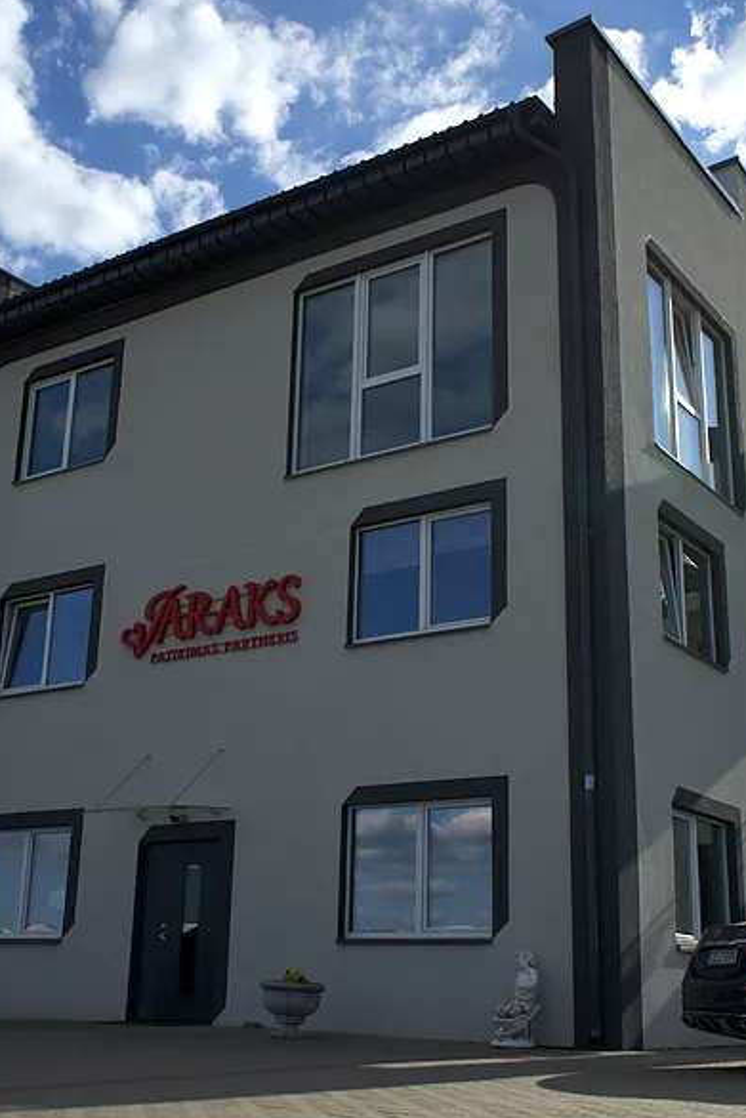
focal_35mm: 43
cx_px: 351
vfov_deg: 45.4
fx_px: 1336
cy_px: 563
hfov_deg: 31.2
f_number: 6.3
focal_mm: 28
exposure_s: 1/500
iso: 50
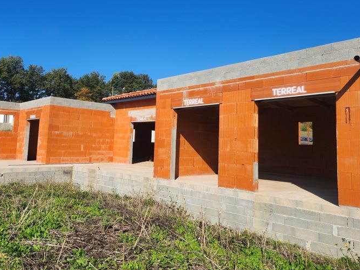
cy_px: 110
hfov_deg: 61.6
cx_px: 177
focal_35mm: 29
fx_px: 302
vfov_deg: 48.0
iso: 50
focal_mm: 5
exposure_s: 1/3935
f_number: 1.8
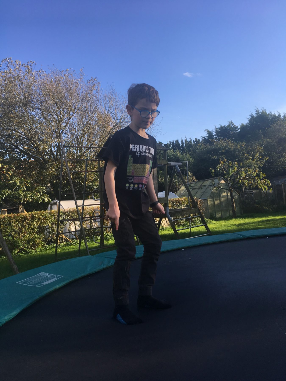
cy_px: 190
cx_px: 143
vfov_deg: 61.7
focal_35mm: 29
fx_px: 319
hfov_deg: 48.2
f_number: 2.2
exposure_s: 1/513
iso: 25
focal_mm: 4.15
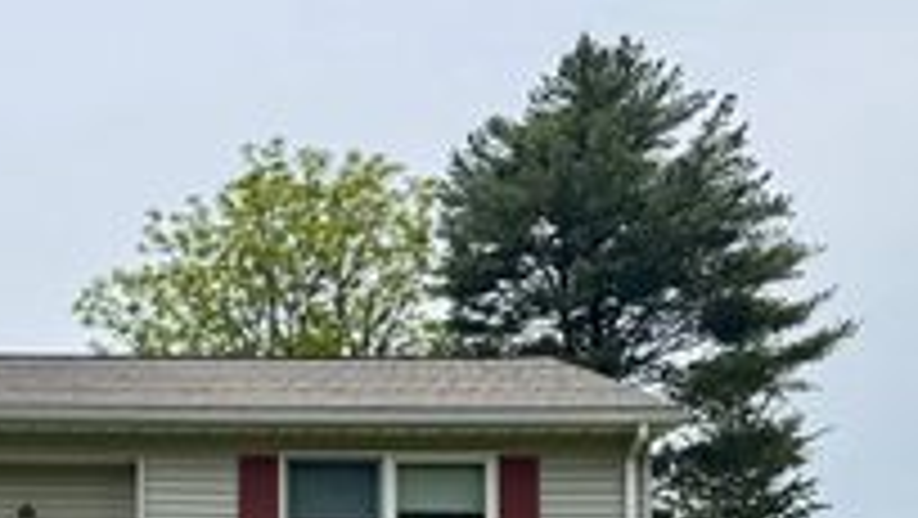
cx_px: 117
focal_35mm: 64
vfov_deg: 17.3
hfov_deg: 31.5
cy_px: 732
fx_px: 1559
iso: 80
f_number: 1.78
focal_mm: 6.76
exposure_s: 1/4950
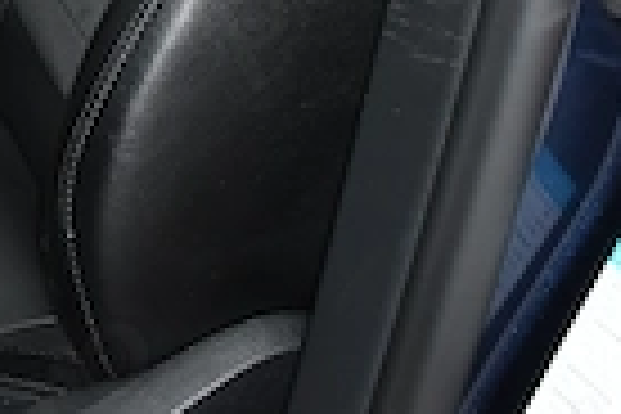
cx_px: -454
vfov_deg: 11.2
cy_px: -220
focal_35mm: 117
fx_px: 2018
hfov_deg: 15.4
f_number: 4.5
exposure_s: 1/13
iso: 800
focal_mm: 18
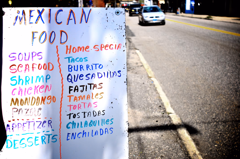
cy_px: 80
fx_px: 280
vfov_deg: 31.8
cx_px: 120
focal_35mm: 42
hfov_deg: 46.4
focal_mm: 28
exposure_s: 1/5000
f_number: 3.5
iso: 200
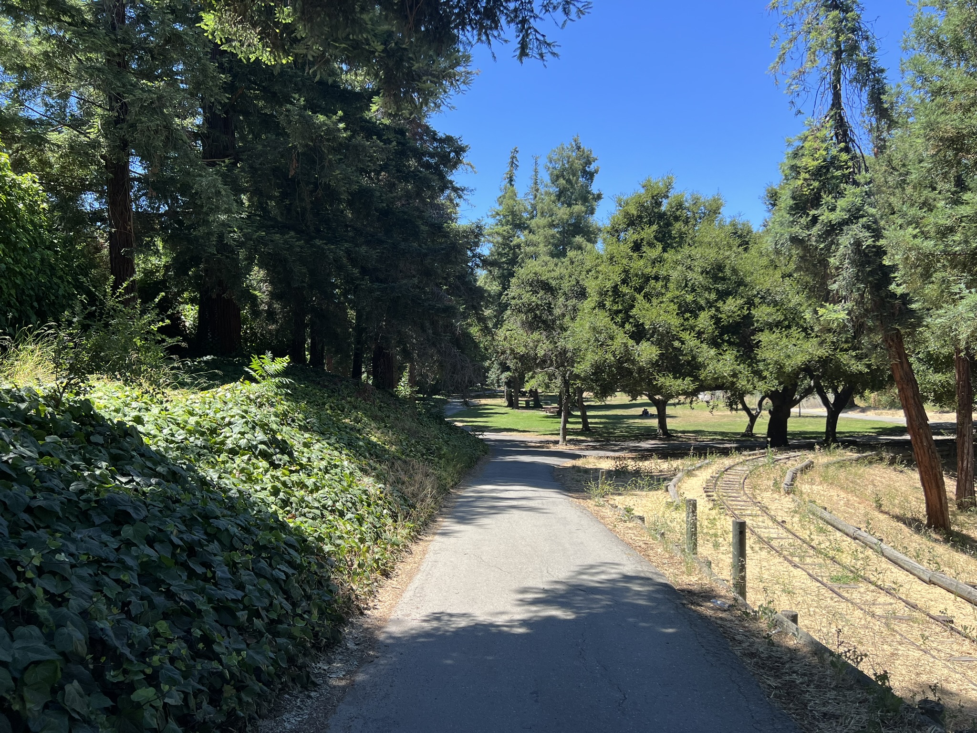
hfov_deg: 67.3
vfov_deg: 53.1
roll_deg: +1.1
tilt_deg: -1.1
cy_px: 366
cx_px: 488
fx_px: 734
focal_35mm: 26
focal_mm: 5.7
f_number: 1.5
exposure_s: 1/1621
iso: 50
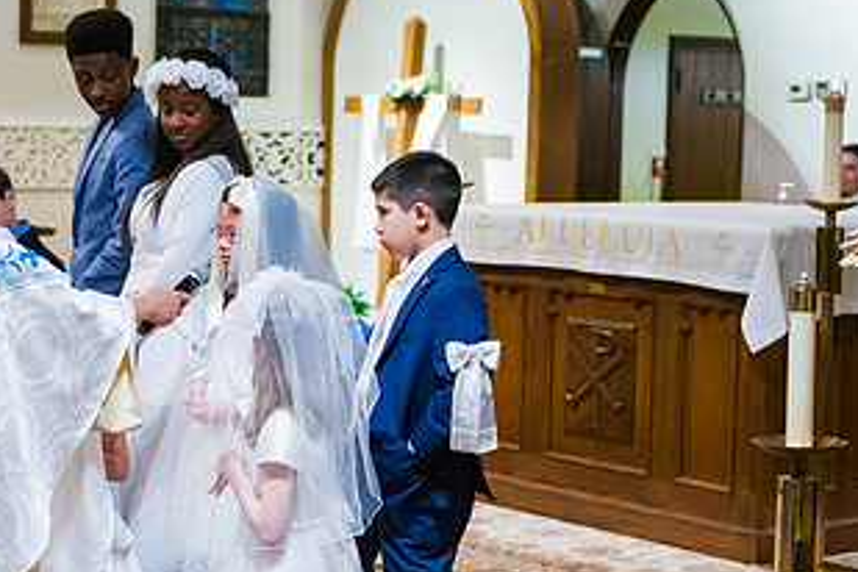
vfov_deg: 15.2
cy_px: 319
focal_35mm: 90
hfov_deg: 22.5
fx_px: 2145
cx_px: 258
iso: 6400
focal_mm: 48
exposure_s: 1/400
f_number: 3.2
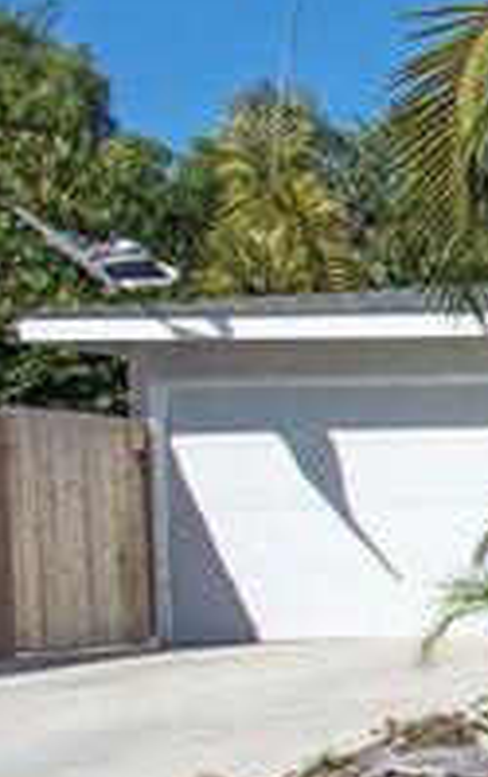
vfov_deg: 23.1
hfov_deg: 8.6
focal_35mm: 89
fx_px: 1887
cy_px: 564
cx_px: 1858
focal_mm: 17
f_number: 8
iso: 100
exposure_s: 1/500
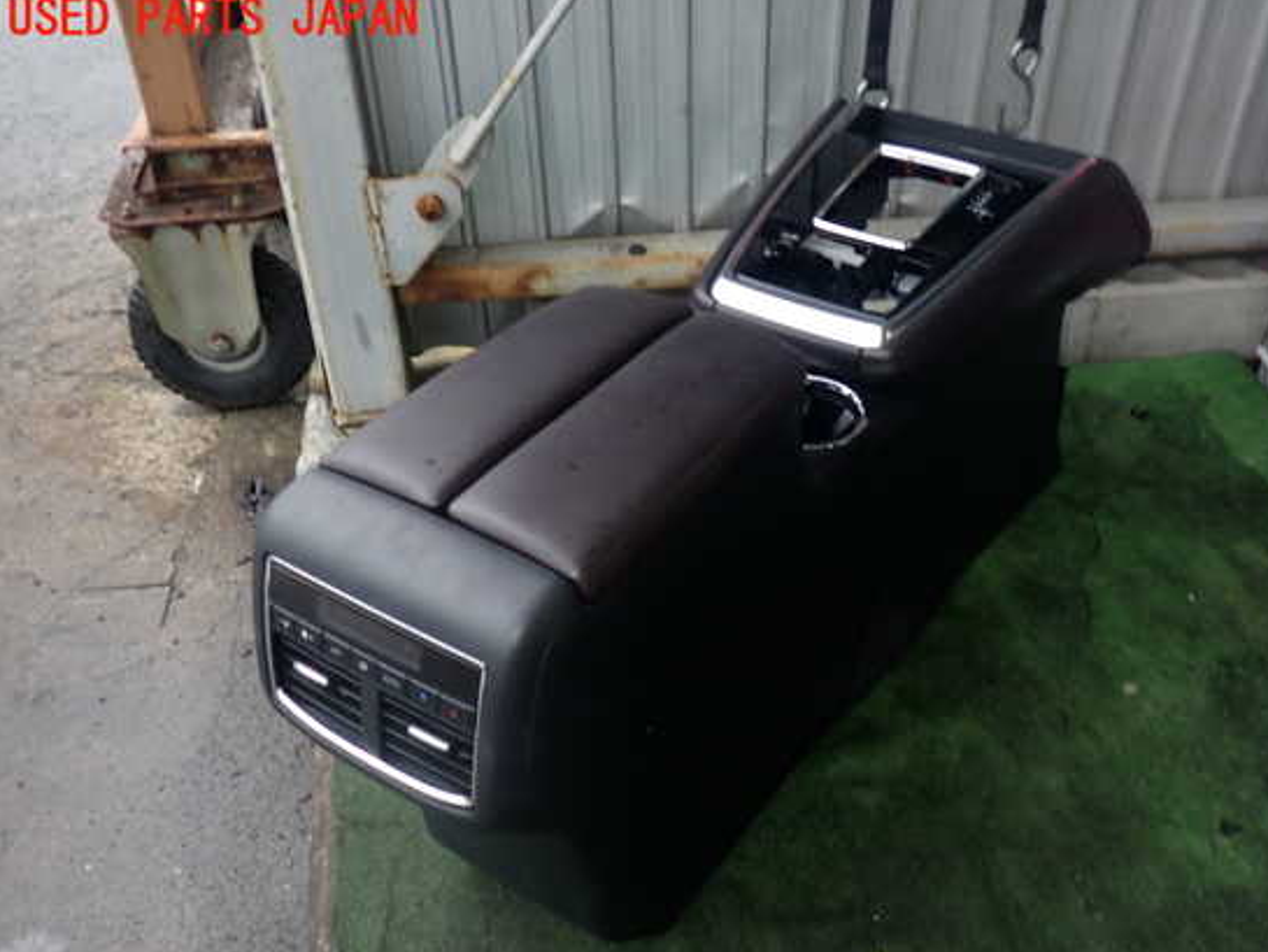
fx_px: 1209
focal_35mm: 33
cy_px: 514
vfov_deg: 42.9
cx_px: 693
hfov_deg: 55.3
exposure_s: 1/30
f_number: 6.3
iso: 200
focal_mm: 5.4
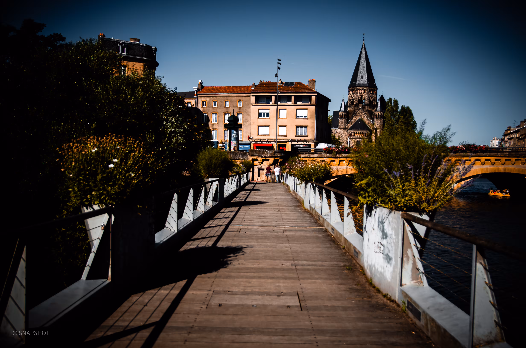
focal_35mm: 33
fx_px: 481
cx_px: 263
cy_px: 174
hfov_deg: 57.3
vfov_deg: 39.8
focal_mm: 22
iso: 200
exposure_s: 1/4000
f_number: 2.8
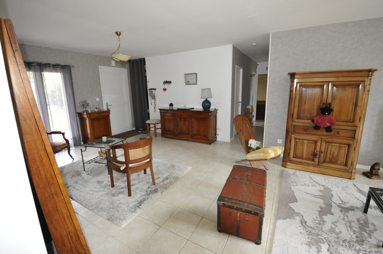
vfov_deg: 77.2
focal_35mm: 15
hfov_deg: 100.5
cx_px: 192
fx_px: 159
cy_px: 127
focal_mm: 10
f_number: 5.6
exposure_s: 1/60
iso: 1800
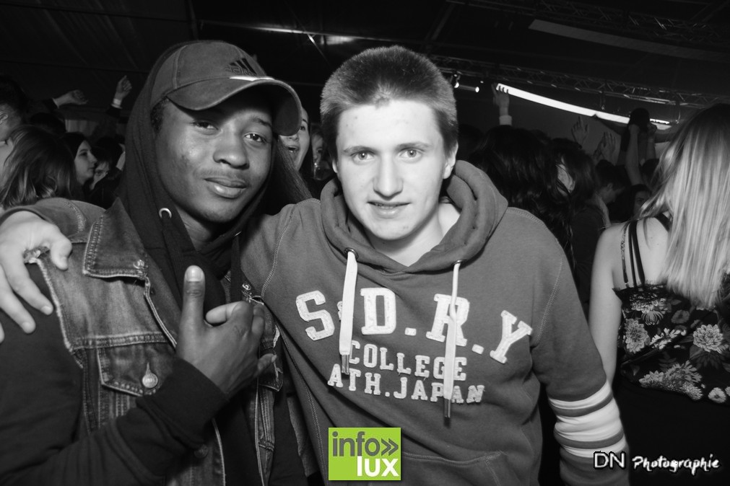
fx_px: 669
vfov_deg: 40.0
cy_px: 243
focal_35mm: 33
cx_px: 365
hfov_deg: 57.2
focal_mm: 22
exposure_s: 1/60
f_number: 3.8
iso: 1600
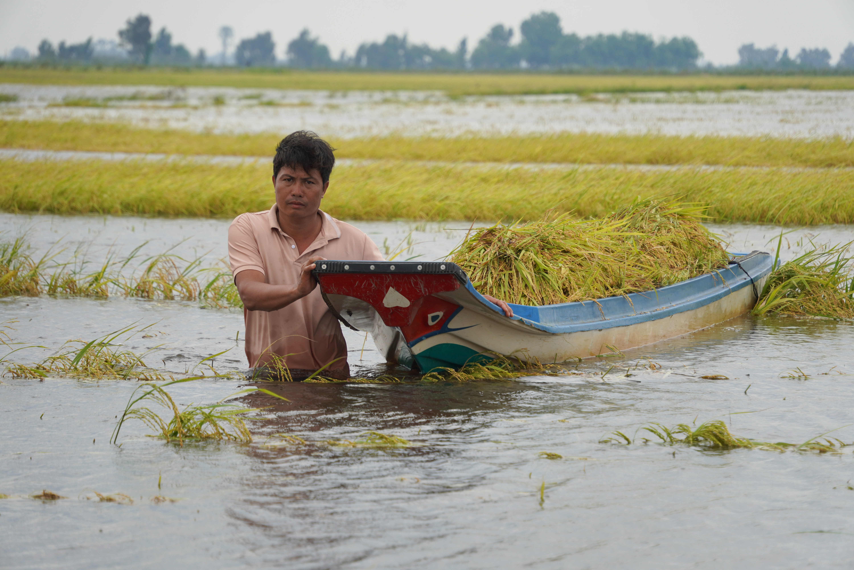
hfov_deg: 11.3
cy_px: 285
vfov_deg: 7.6
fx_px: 4305
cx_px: 427
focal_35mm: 182
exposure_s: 1/320
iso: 100
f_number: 5.6
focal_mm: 121
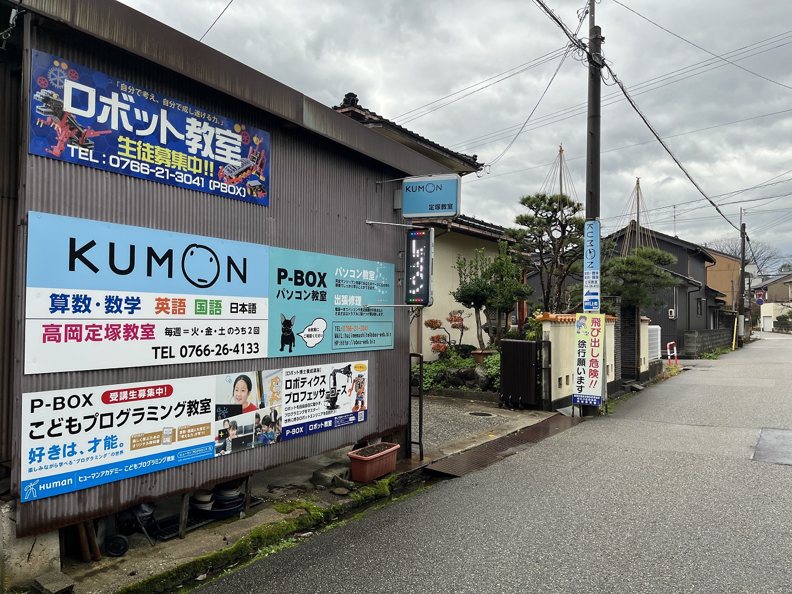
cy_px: 297
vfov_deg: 53.1
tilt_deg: +2.5
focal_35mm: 26
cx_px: 396
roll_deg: +0.0
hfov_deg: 67.3
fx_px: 595
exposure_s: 1/362
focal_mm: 5.1
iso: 50
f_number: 1.6
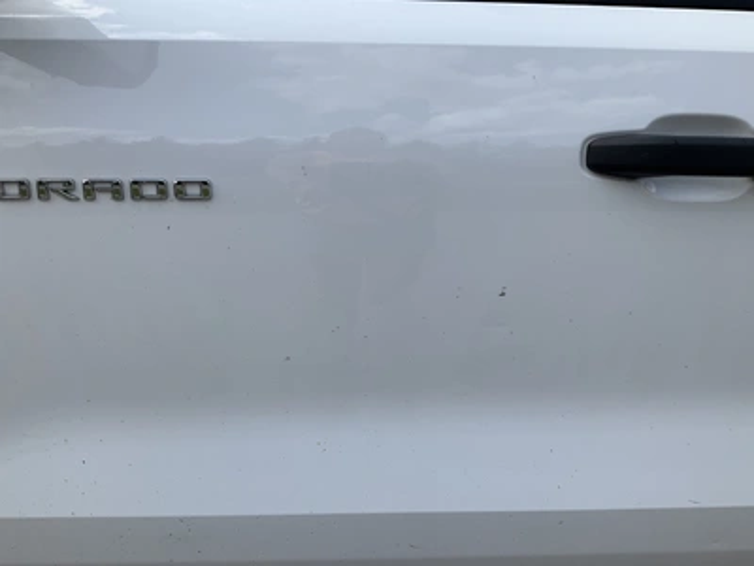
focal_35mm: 29
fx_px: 632
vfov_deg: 48.2
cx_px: 377
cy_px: 283
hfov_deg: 61.7
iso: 25
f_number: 1.8
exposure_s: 1/2058
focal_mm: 3
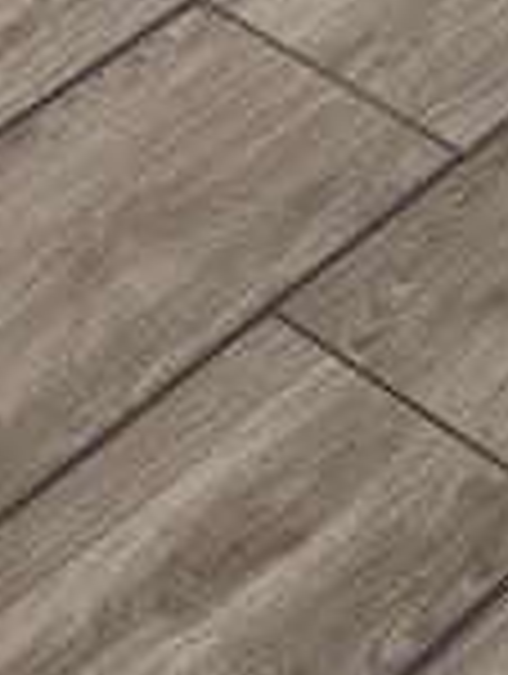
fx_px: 3590
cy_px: -1984
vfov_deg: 7.6
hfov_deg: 7.7
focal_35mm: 184
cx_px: -535
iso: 50
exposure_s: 1/120
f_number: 1.4
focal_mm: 6.5
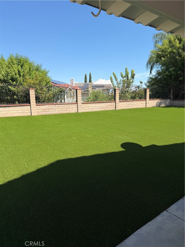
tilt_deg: -11.1
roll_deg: +0.9
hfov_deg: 56.8
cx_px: 92
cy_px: 124
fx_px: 171
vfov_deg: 71.6
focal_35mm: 24
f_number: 1.78
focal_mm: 6.76
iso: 80
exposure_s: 1/3021
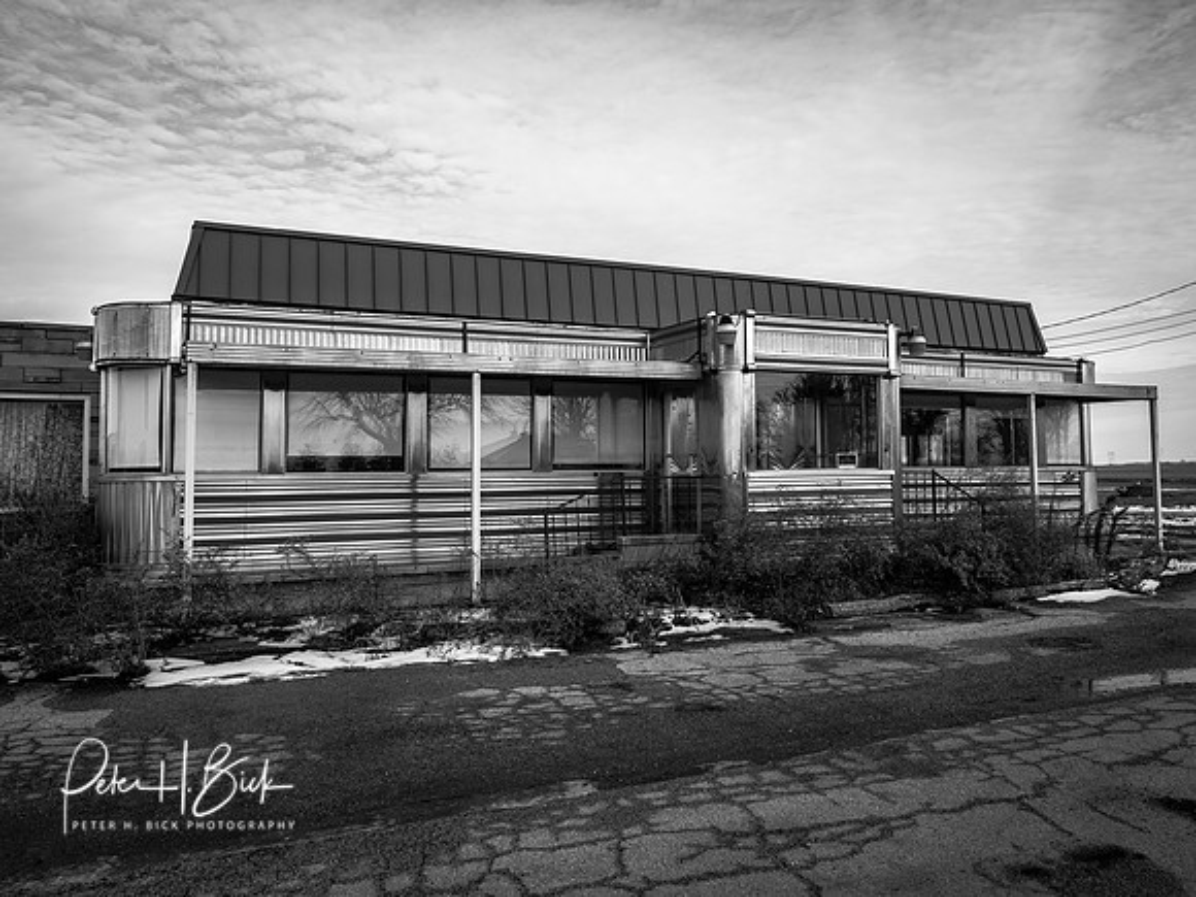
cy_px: 421
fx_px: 881
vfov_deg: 53.9
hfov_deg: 68.3
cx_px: 635
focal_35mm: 25
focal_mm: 12
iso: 320
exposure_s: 1/400
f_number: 8
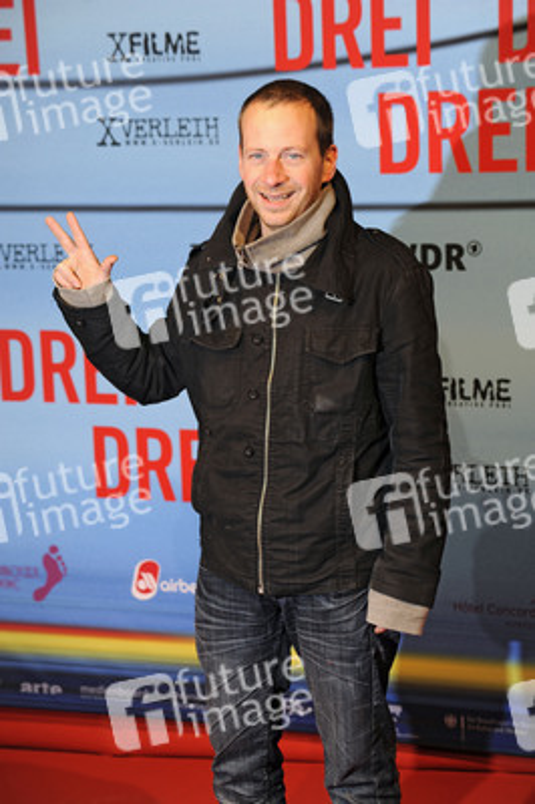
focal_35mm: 95
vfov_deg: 21.5
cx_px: 268
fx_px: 2121
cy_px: 402
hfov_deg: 14.4
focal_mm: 95
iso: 640
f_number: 5.6
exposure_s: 1/160
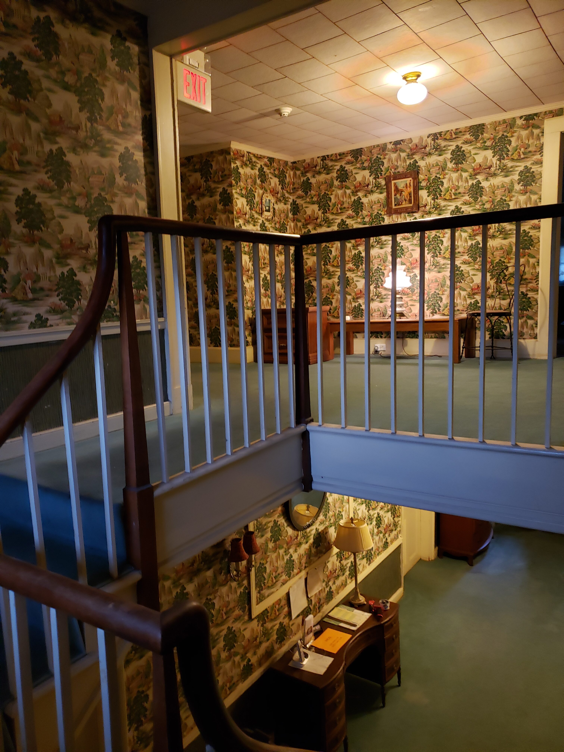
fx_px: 565
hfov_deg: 53.1
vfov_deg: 67.3
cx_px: 282
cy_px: 376
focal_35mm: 26
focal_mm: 4.3
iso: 250
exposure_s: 1/17
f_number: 1.5
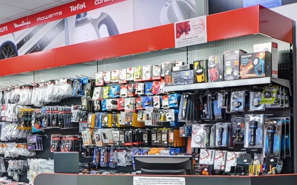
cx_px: 117
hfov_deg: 38.7
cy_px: 139
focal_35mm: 52
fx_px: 421
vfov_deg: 24.6
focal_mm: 20
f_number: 10
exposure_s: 1/5
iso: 200
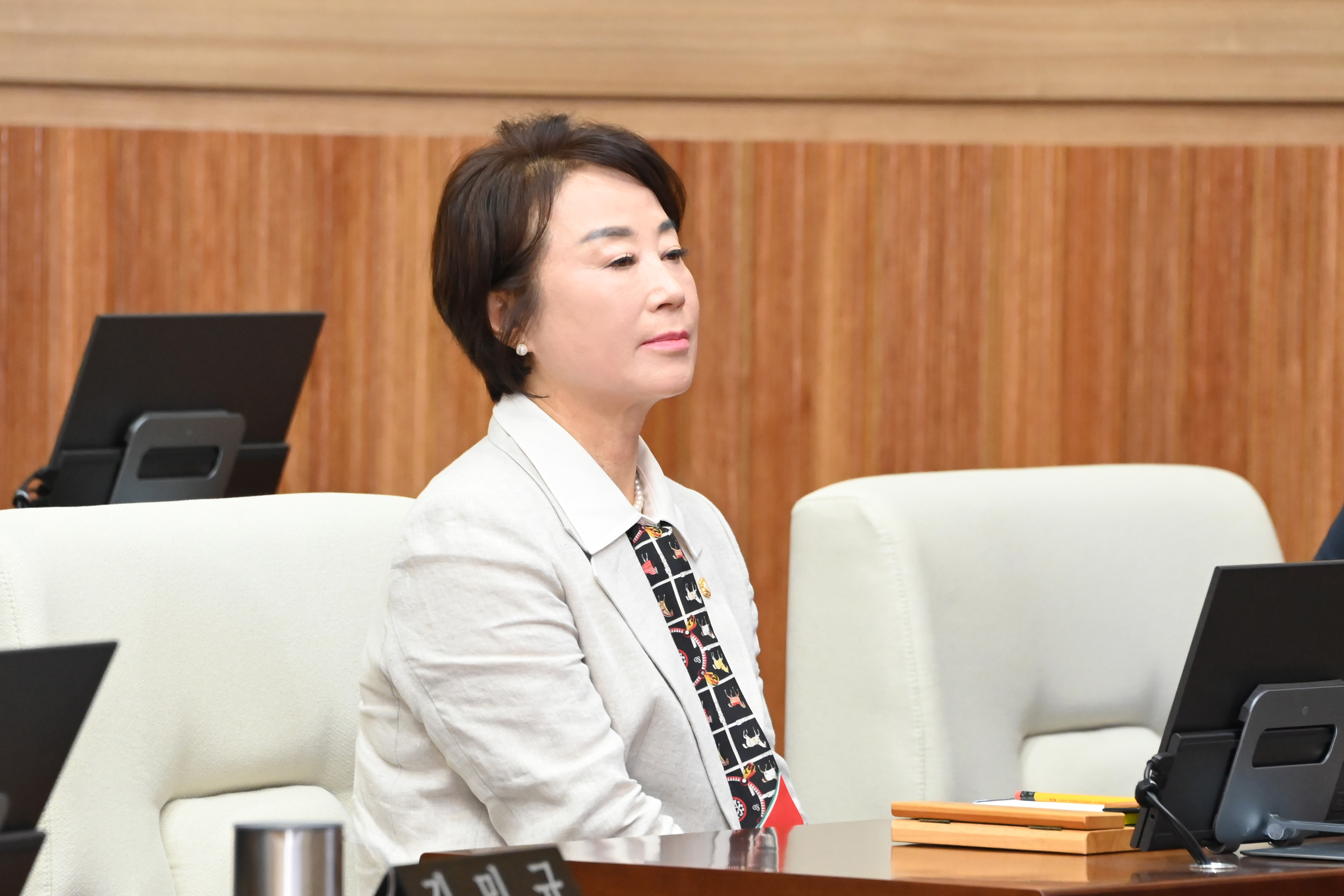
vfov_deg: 4.6
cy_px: 448
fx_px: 11199
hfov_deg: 6.9
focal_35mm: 300
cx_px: 672
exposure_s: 1/250
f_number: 7.1
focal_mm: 300
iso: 8000
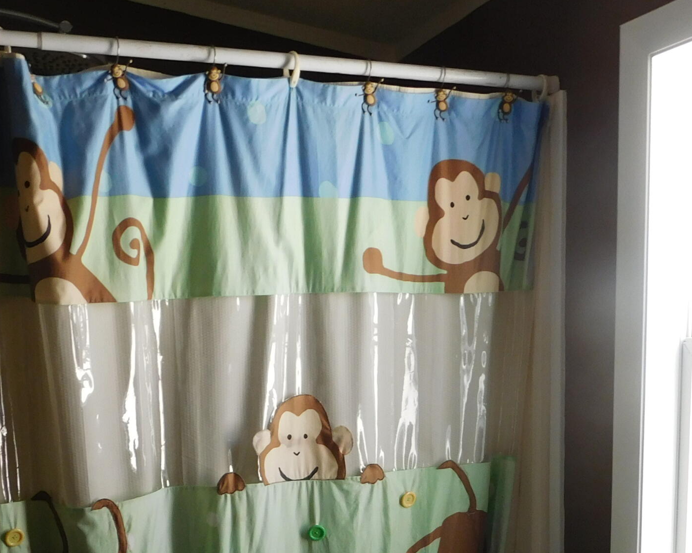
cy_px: 525
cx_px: 363
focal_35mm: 48
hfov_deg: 38.8
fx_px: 983
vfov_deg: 29.8
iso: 125
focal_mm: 4
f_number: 3
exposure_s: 1/40
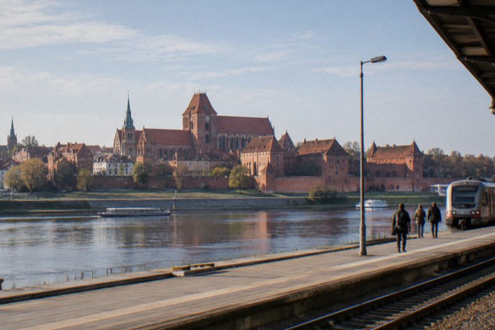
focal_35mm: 52
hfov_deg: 38.2
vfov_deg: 26.0
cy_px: 173
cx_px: 244
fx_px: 715
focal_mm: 49
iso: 100
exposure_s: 1/400
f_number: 6.3
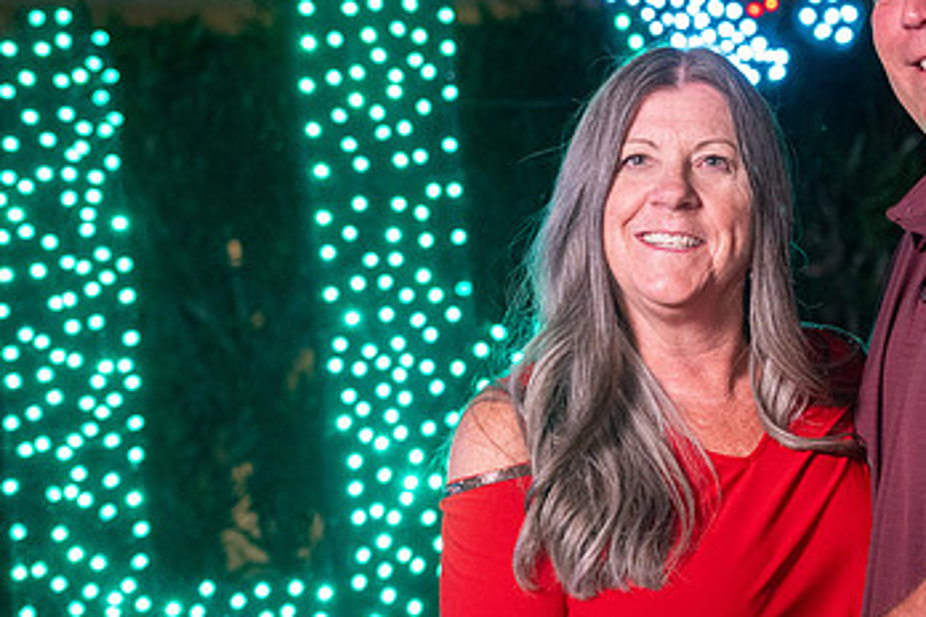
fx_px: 2958
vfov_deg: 11.9
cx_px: 599
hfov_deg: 17.8
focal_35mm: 115
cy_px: 219
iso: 3200
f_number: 4
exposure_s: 1/160
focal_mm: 69
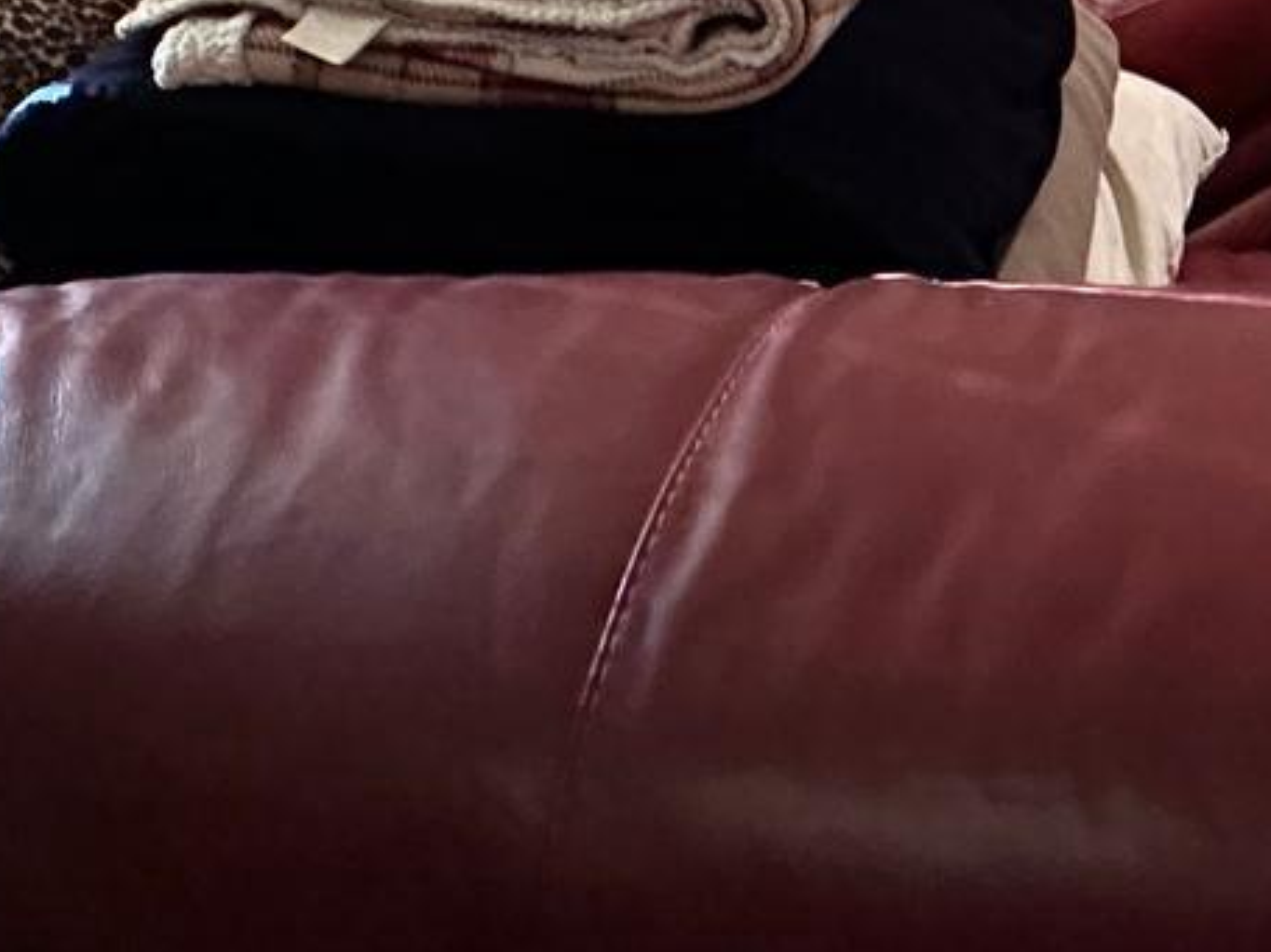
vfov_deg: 17.9
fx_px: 2313
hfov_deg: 27.8
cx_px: 1436
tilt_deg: -7.9
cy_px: -829
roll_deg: +1.6
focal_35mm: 63
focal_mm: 2.22
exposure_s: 1/60
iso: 800
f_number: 2.2
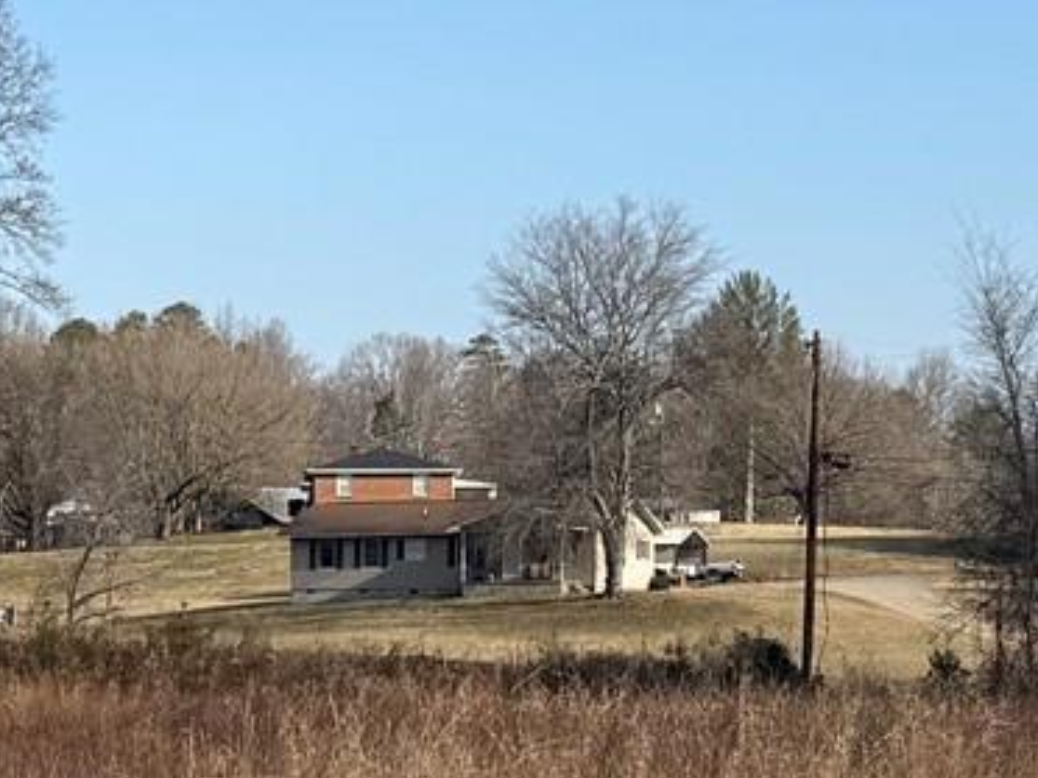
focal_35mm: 132
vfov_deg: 11.0
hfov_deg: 14.7
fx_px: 3958
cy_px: 1023
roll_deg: -0.1
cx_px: 61
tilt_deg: -4.2
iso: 80
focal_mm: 6.76
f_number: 1.78
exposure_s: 1/3021
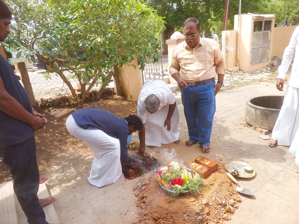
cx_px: 150
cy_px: 112
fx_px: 199
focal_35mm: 23
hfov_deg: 73.9
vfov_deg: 58.9
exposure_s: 1/190
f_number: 1.8
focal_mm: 5.06
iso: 25
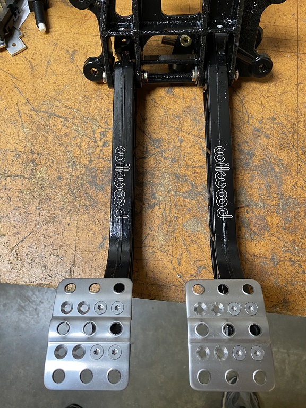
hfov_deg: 53.1
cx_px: 153
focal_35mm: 26
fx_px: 306
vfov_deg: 67.3
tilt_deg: -72.4
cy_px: 204
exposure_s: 1/60
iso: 160
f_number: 1.8
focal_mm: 4.25
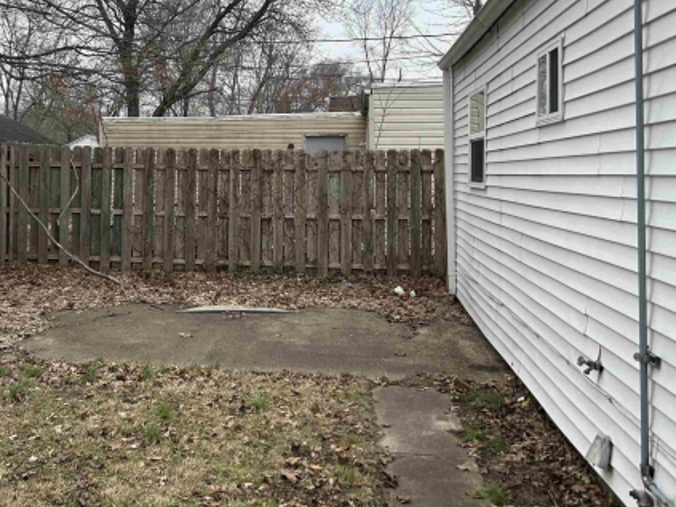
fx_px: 800
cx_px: 236
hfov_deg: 45.2
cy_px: 146
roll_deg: +0.3
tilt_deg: +4.5
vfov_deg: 34.6
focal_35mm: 41
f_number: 1.5
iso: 50
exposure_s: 1/1412
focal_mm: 5.7
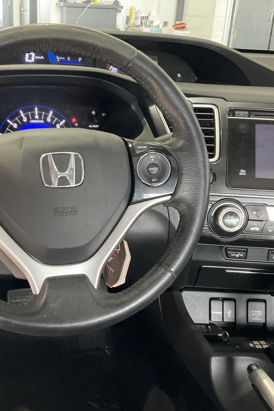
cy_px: 207
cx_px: 101
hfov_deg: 32.5
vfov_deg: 47.4
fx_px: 468
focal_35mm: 41
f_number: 1.8
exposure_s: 1/50
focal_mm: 3
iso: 200
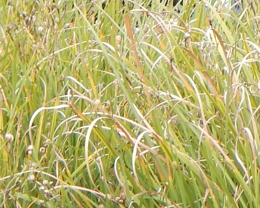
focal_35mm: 433
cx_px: 560
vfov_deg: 3.6
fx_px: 3331
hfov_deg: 4.4
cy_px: -113
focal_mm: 15.3
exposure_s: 1/60
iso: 125
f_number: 4.3
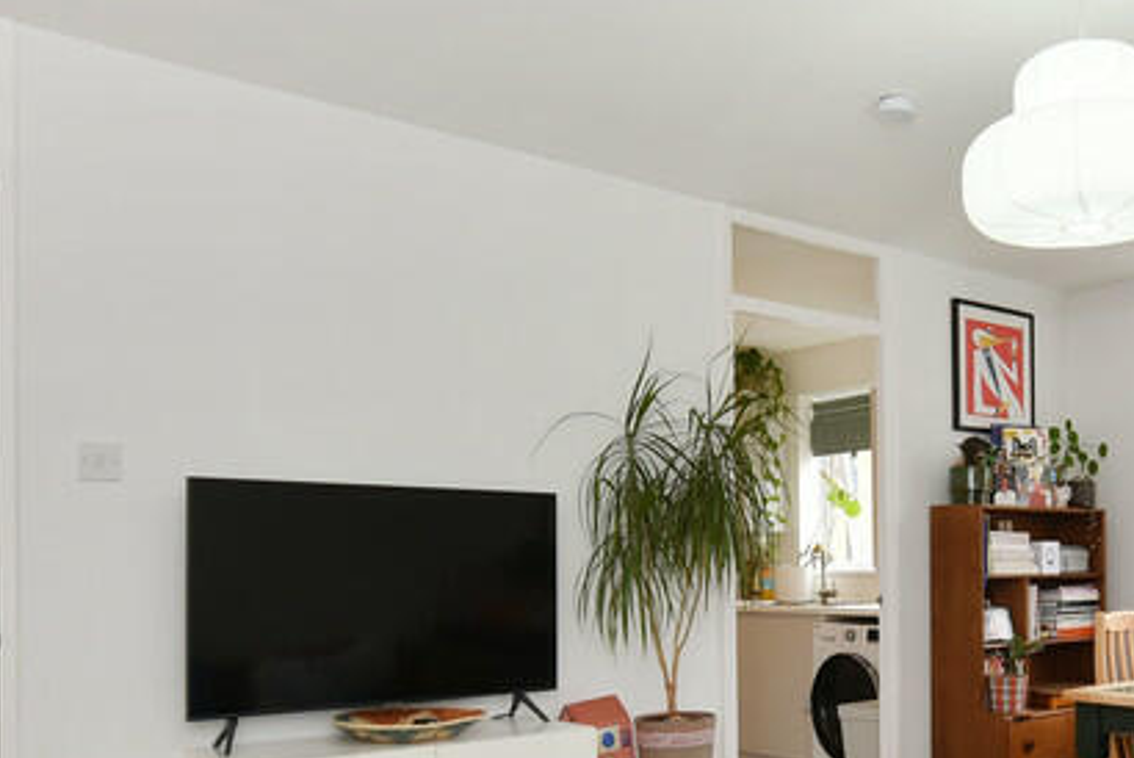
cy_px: 584
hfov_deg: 52.3
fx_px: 1103
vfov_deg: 36.9
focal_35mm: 35
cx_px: 835
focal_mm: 14
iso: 320
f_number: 8
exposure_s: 1/30
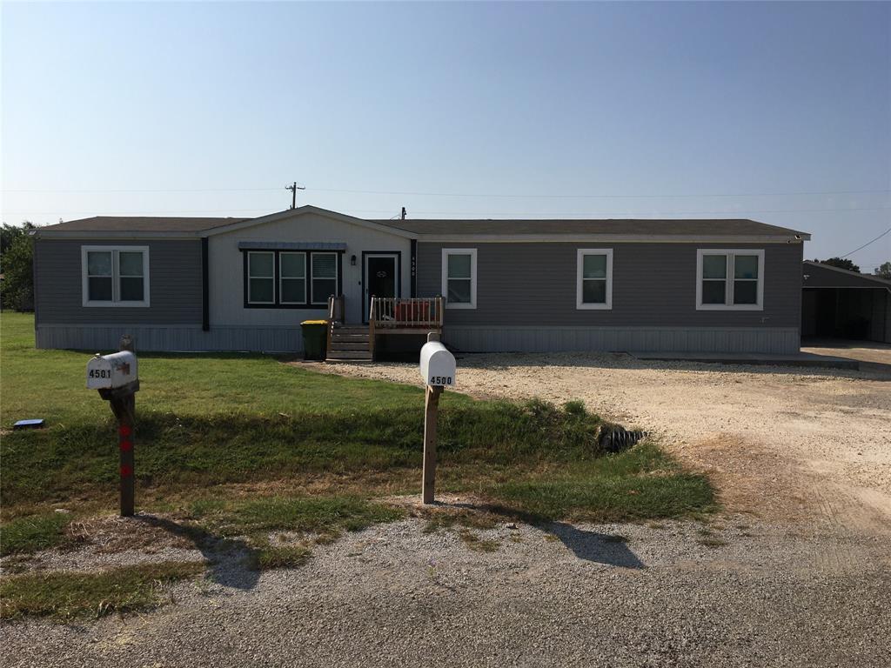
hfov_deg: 61.7
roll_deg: -0.6
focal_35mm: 29
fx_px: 746
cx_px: 446
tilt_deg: -3.4
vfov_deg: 48.2
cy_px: 334
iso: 25
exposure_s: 1/3205
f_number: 2.2
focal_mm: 4.15
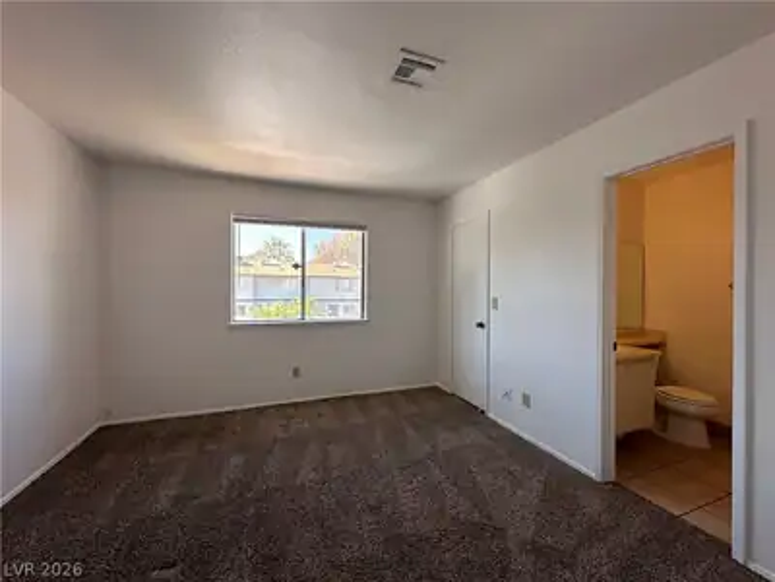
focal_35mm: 14
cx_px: 388
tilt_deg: -0.6
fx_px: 313
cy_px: 291
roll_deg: +0.0
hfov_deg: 102.1
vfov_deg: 85.7
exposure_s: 1/139
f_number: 2.2
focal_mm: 2.22
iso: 40
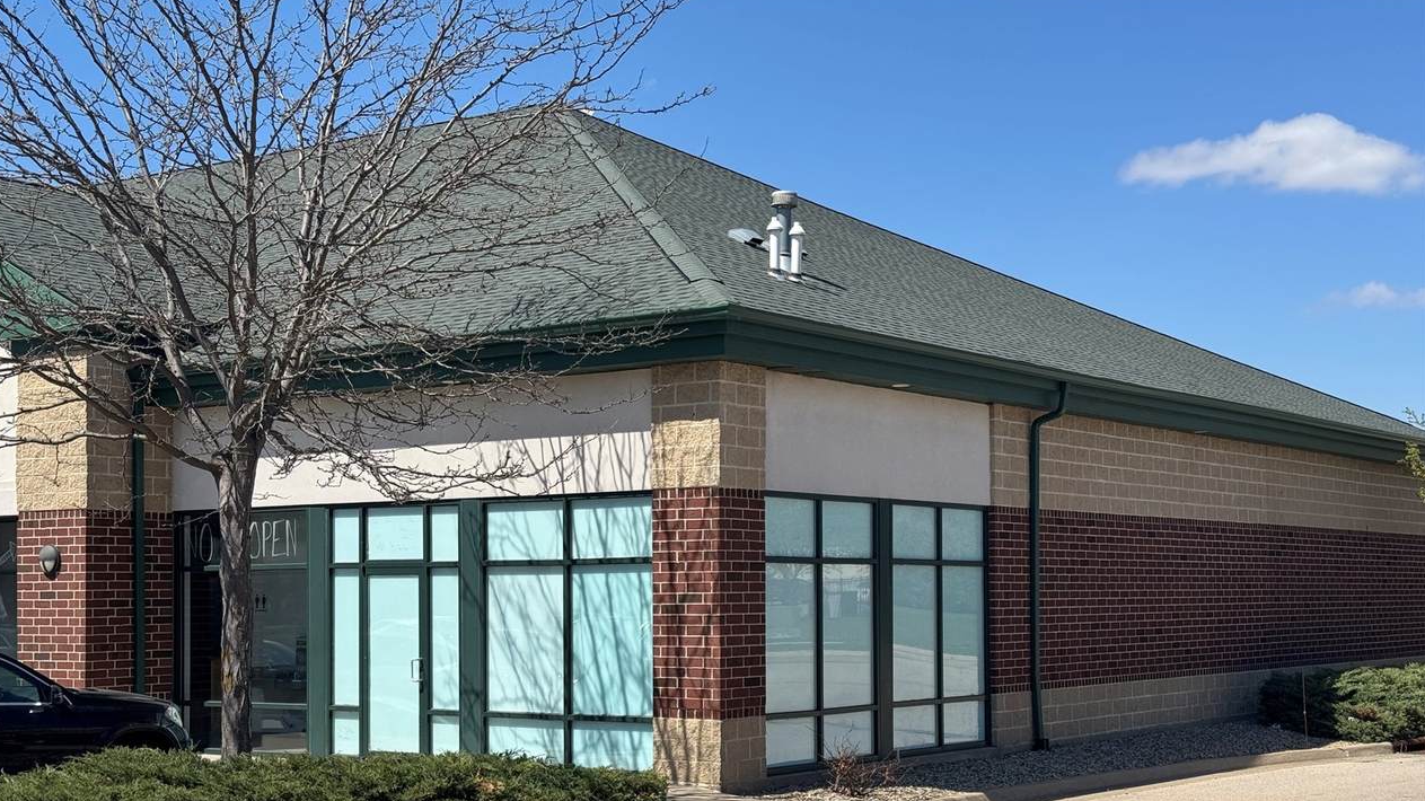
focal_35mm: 53
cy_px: 532
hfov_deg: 39.2
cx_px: 707
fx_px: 2002
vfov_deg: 22.5
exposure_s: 1/4975
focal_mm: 6.76
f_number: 1.78
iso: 64
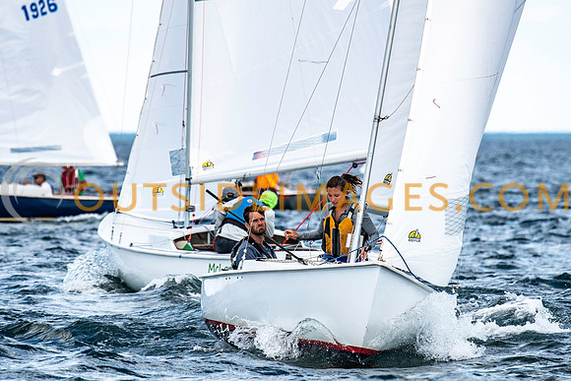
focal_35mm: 507
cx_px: 312
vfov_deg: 2.7
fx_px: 8040
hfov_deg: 4.1
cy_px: 208
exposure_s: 1/4000
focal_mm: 300
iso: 500
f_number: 5
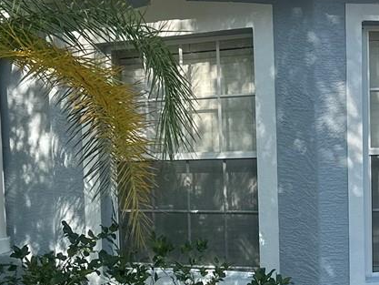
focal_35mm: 92
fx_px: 1008
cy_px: 233
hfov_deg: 20.8
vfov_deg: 15.9
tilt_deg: -3.3
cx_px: 344
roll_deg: +2.0
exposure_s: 1/1453
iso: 80
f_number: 1.78
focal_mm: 6.86
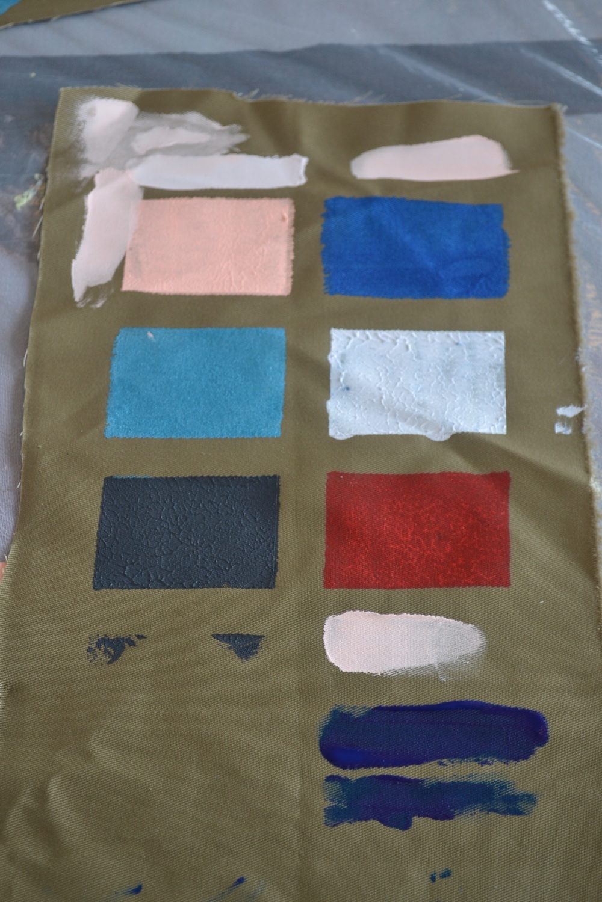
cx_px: 301
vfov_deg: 29.2
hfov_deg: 19.7
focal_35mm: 69
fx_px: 1731
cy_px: 451
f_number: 5.3
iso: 400
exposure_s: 1/50
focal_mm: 46
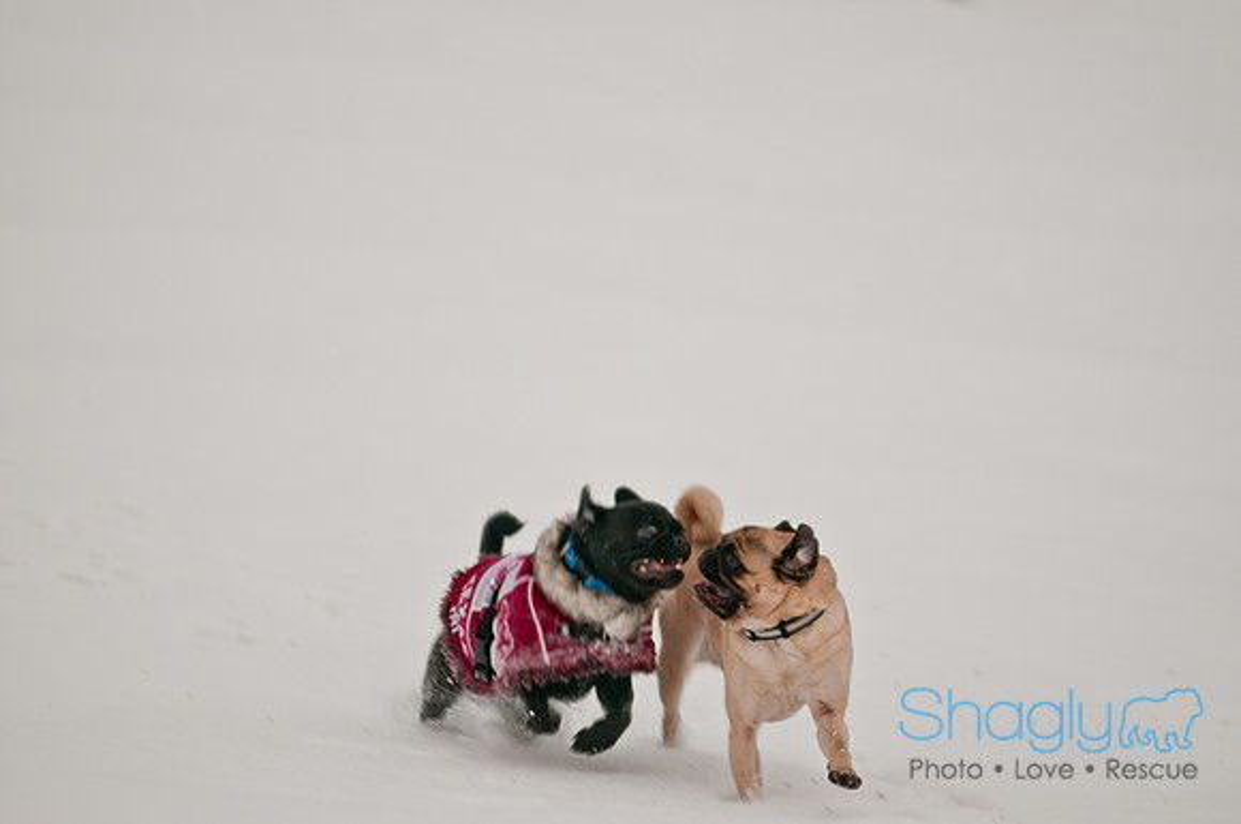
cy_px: 412
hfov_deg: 6.9
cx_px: 620
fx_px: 10327
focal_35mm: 300
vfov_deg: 4.6
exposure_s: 1/200
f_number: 2.8
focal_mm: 200
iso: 200
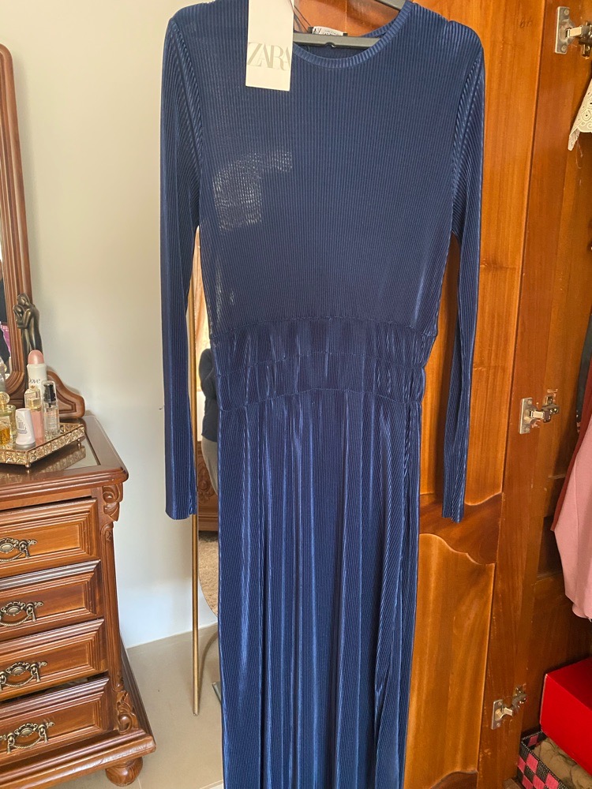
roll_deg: -0.5
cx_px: 296
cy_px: 394
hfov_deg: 53.1
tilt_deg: -13.0
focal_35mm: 26
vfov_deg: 67.3
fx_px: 593
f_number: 1.8
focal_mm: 4.25
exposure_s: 1/42
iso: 500
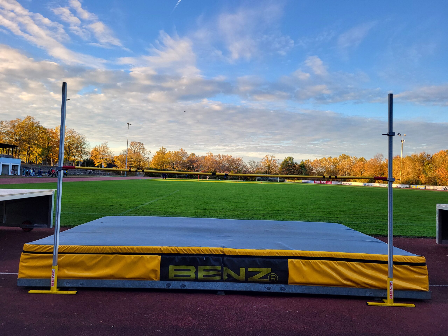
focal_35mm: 26
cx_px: 224
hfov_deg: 67.3
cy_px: 168
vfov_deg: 53.1
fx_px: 336
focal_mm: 5.4
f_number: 1.8
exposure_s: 1/353
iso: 40
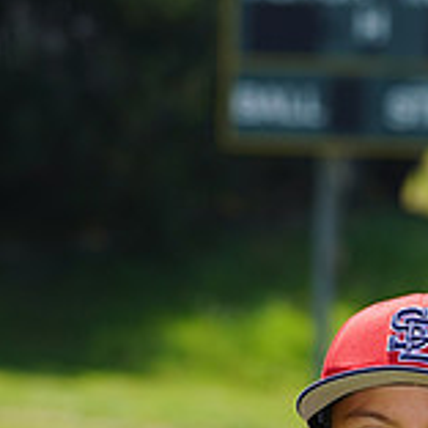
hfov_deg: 3.4
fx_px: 7162
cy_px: 675
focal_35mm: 512
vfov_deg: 3.4
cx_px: 331
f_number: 7.1
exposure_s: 1/250
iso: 100
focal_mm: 162
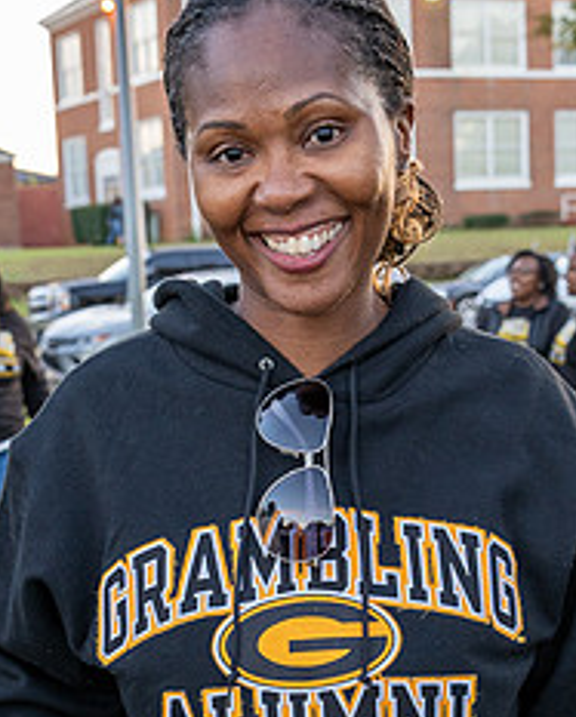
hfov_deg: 20.2
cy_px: 468
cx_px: 327
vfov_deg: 24.9
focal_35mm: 76
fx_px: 1616
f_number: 4
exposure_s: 1/125
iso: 800
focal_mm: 28
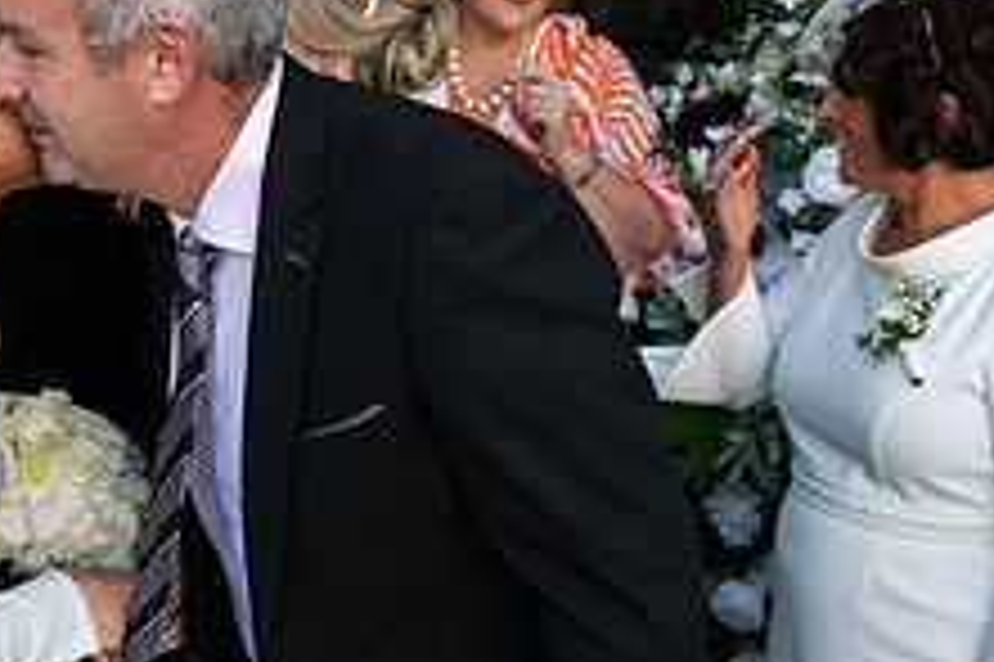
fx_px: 1738
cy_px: 448
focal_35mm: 63
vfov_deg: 21.4
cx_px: 153
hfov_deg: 30.8
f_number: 3.5
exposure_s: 1/1000
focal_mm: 24
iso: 500
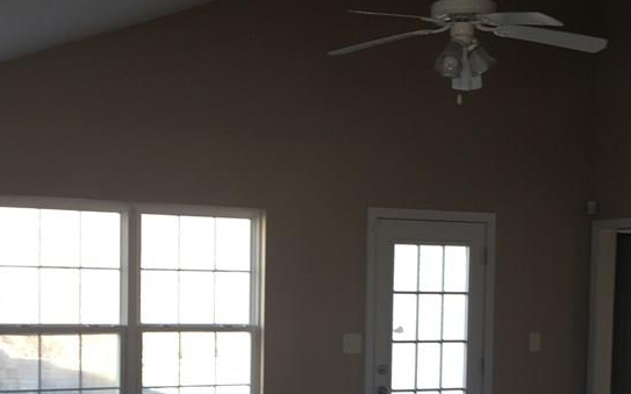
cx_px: 342
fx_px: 997
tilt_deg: -3.2
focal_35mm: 58
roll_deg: -0.7
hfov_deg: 35.1
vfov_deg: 22.0
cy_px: 330
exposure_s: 1/40
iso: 25
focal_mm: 4.15
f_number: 2.2
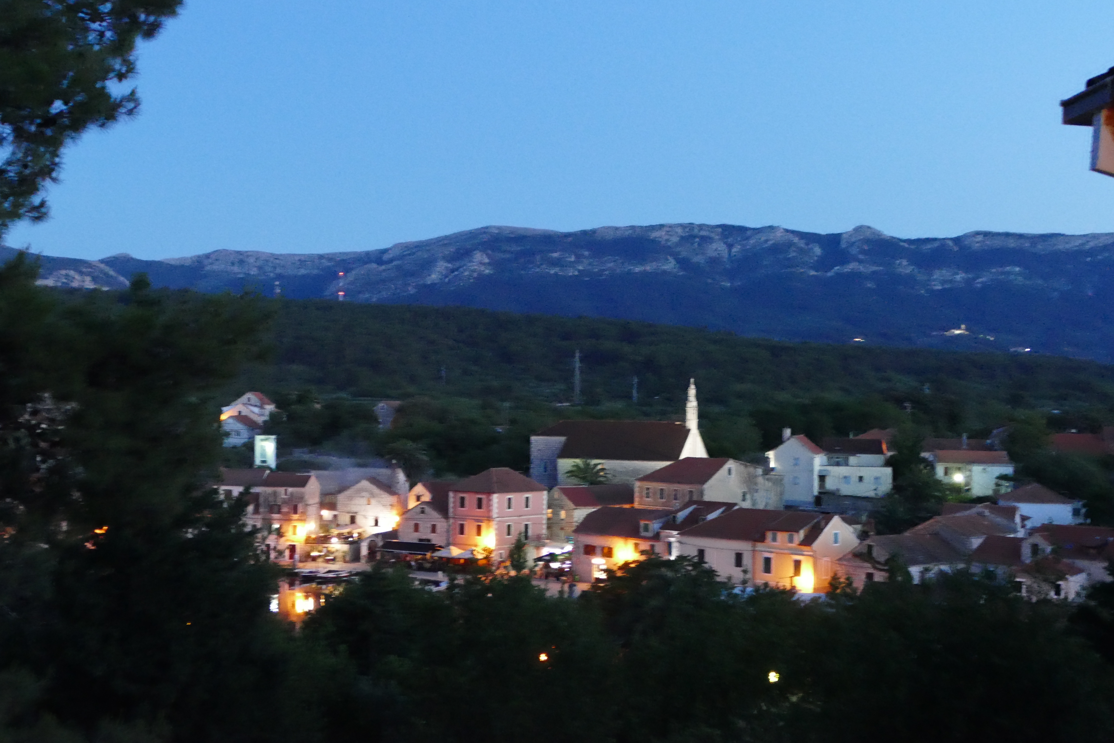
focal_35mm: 54
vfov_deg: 25.1
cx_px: 557
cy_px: 372
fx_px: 1671
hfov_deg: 36.9
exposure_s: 1/20
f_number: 3.4
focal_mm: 18.77
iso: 6400
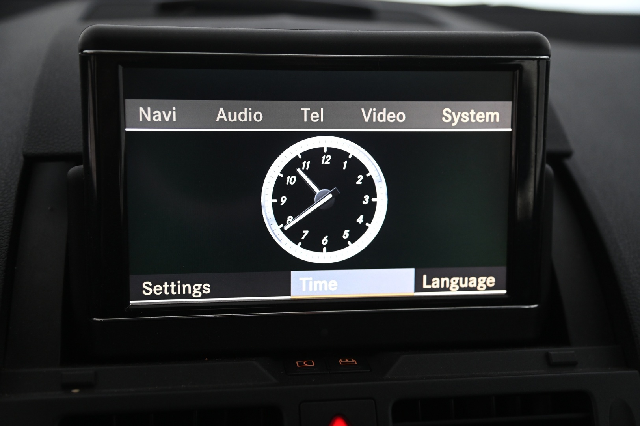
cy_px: 213
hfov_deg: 36.3
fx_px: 977
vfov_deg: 24.6
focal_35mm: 55
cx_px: 320
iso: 2000
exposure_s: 1/50
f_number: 4
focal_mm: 55
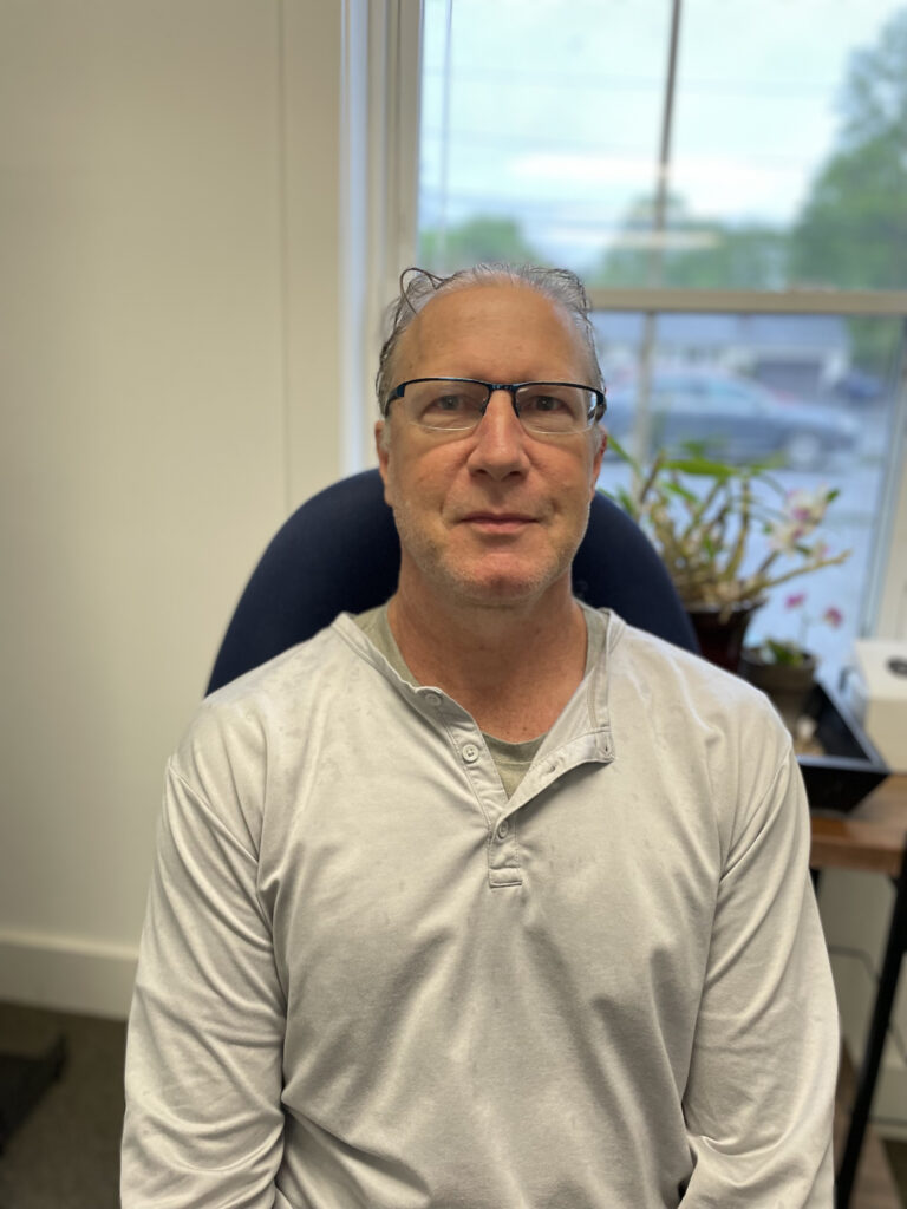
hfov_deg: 53.1
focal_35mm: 26
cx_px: 454
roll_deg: -1.7
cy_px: 604
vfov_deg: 67.3
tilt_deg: -13.6
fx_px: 908
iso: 100
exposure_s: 1/120
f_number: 1.6
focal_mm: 4.2
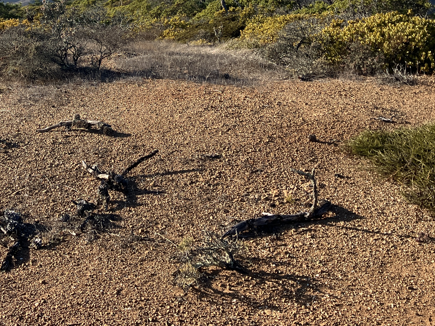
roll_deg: -0.5
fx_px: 754
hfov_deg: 31.7
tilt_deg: -5.6
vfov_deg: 23.1
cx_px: 123
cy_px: -20
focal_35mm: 60
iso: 32
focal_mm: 3.99
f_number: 1.8
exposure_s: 1/2208
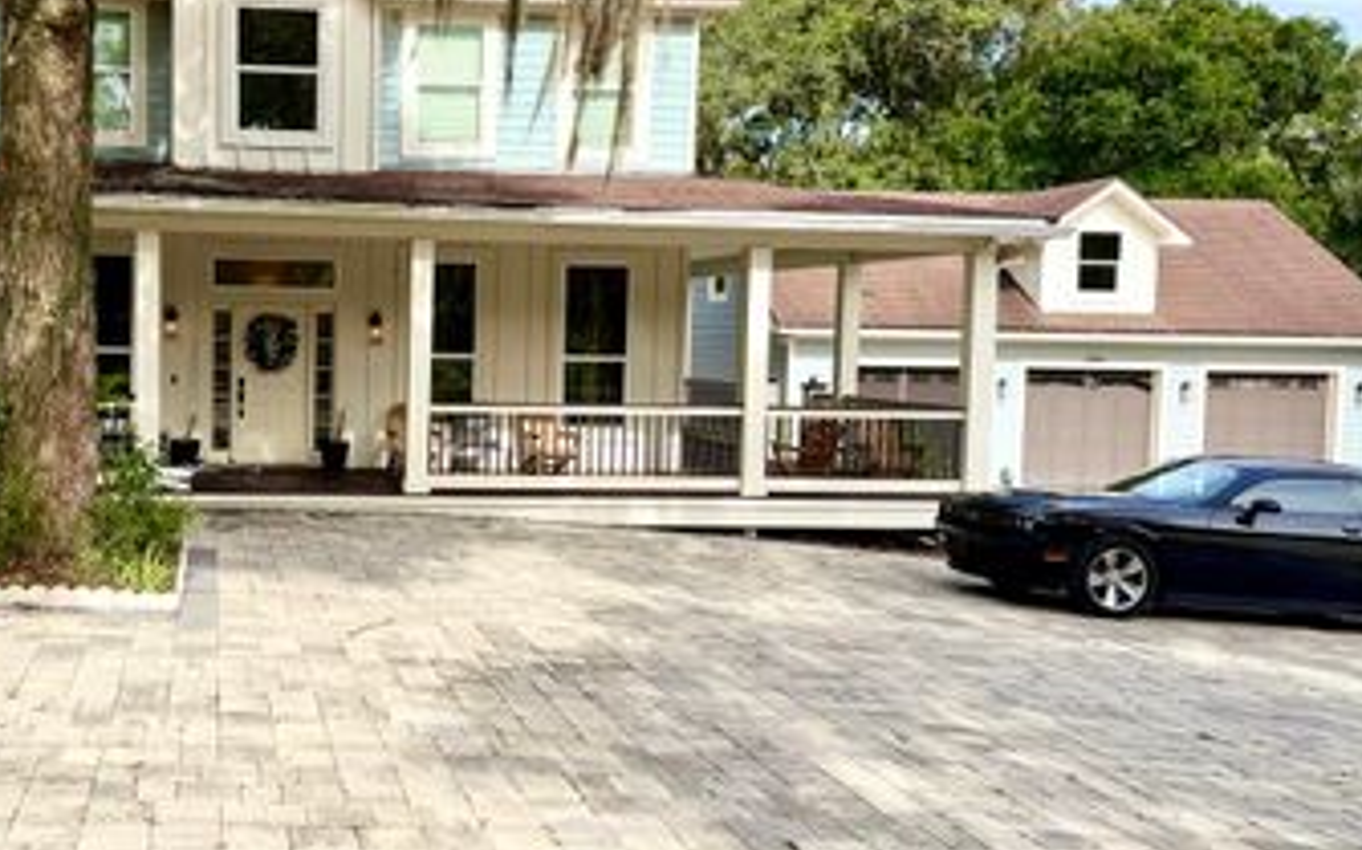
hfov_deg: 49.9
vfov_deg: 33.5
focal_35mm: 38
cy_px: 413
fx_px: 1410
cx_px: 374
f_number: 1.78
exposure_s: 1/2703
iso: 80
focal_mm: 6.76
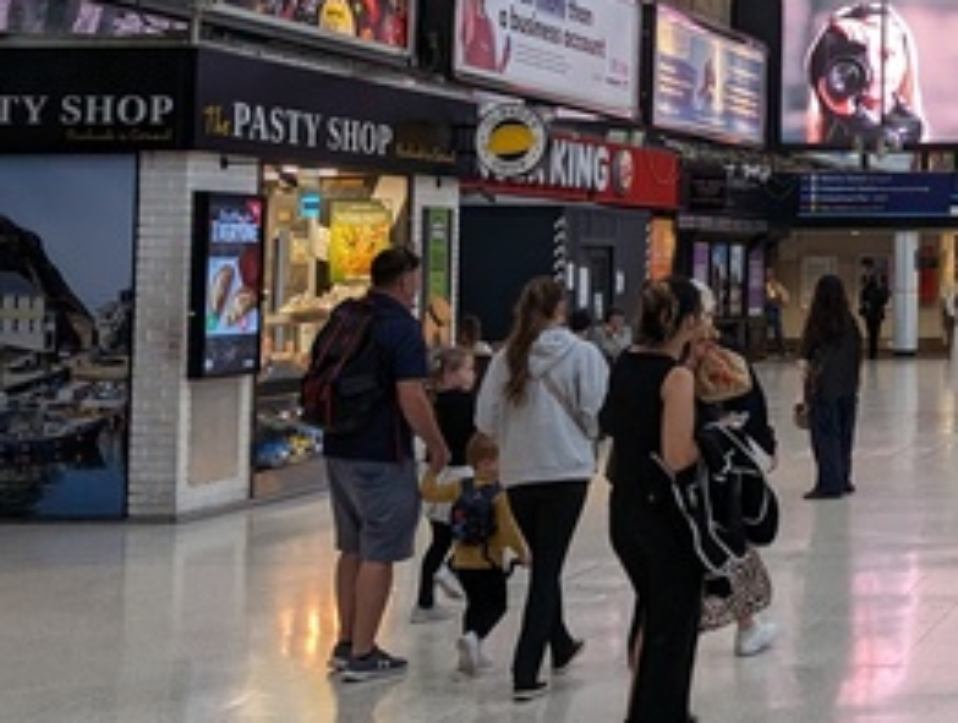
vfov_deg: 21.6
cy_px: 110
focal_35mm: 67
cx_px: 1219
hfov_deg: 25.3
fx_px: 1859
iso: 101
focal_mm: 6.9
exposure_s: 1/100
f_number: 1.68
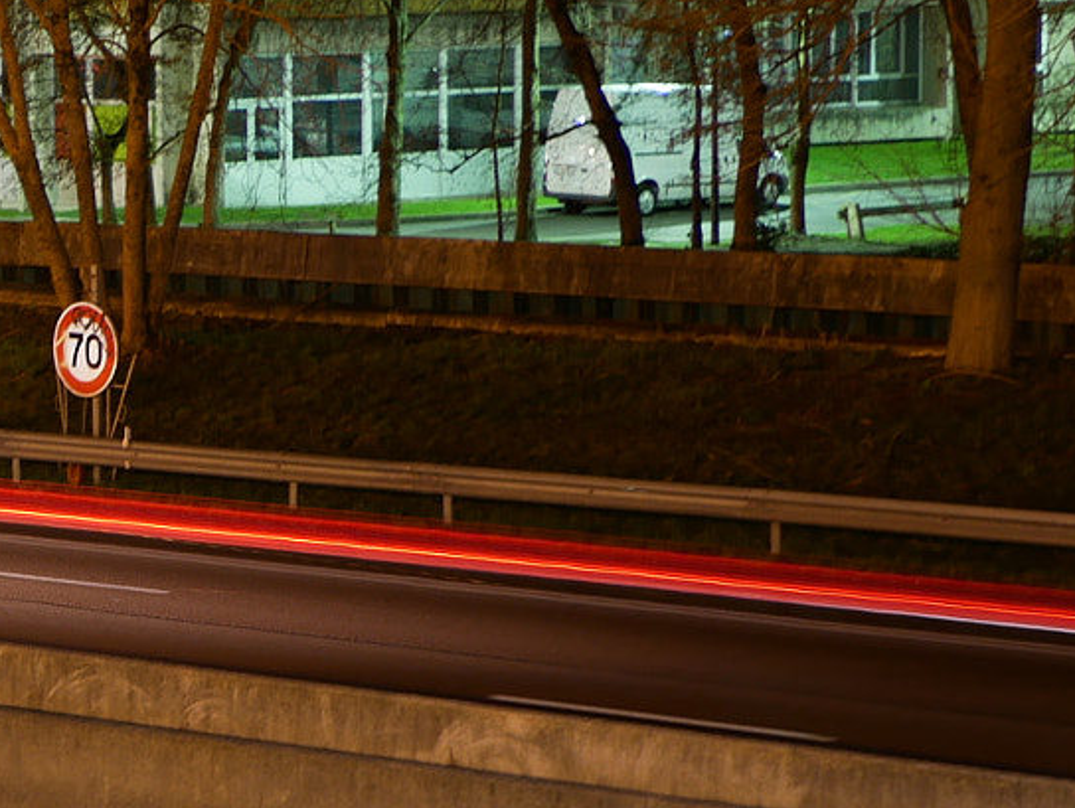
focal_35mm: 147
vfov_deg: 10.1
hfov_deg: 12.9
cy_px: 541
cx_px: -372
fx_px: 4569
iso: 200
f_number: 1.7
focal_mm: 25
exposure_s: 2
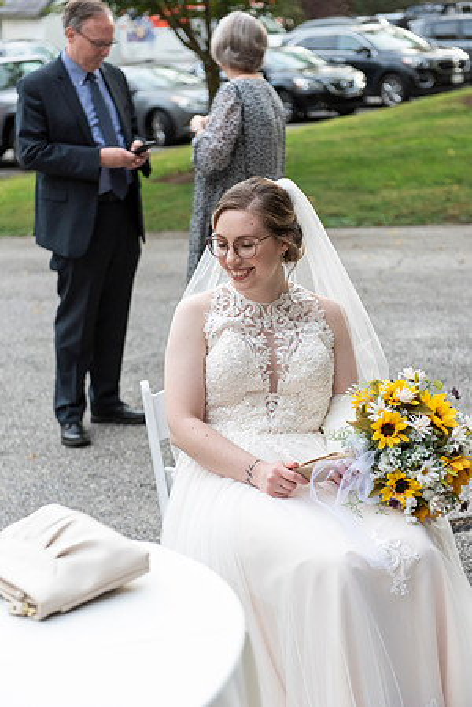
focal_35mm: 70
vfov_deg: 28.8
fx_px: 1377
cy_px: 354
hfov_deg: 19.5
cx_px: 236
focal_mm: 70
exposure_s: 1/1250
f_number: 4
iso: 1000
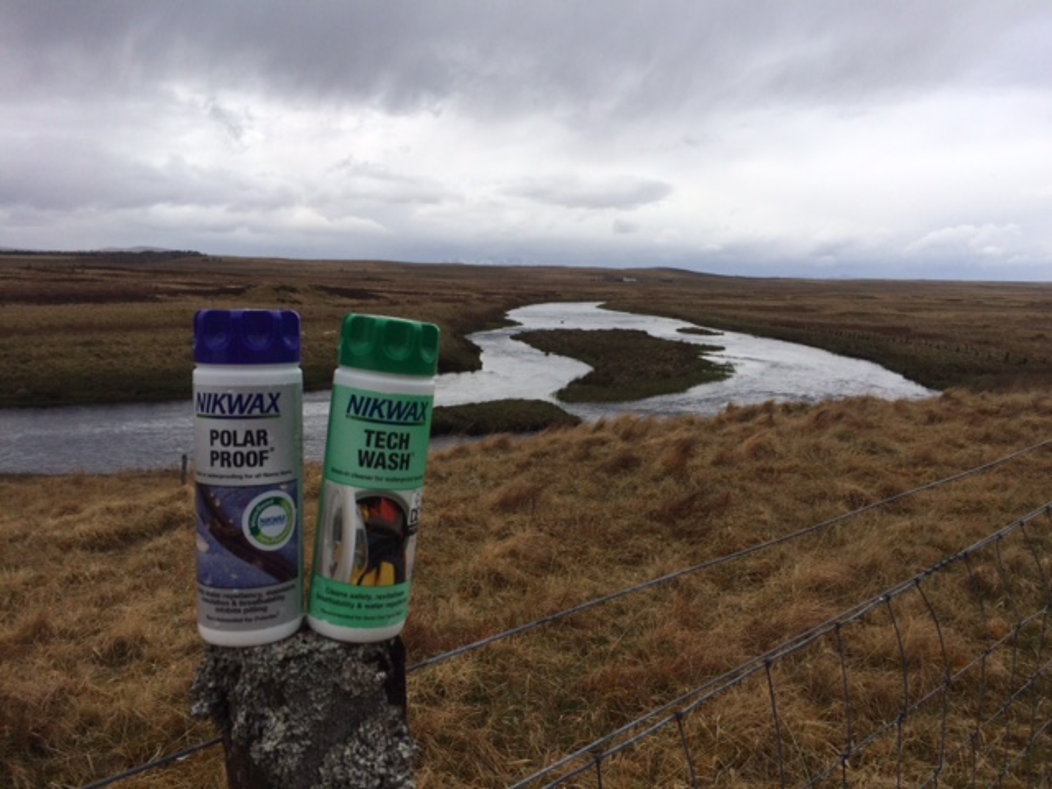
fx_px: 881
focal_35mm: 29
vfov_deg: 48.2
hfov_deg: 61.7
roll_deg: -0.6
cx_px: 526
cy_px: 394
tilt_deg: -7.8
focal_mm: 4.15
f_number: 2.2
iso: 32
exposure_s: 1/1580
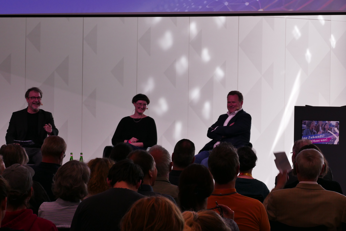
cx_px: 173
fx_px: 1480
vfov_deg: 8.9
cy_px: 116
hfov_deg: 13.3
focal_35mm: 154
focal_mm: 56.08
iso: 500
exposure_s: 1/100
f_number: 7.1
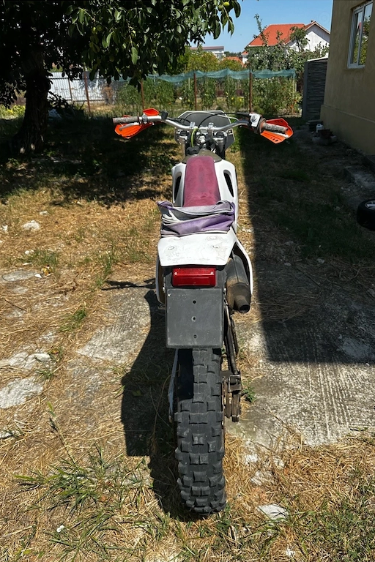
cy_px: 292
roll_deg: +1.5
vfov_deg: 69.4
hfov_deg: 49.5
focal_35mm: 26
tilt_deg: -27.7
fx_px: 406
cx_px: 198
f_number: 1.78
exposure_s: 1/3861
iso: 80
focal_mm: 6.86
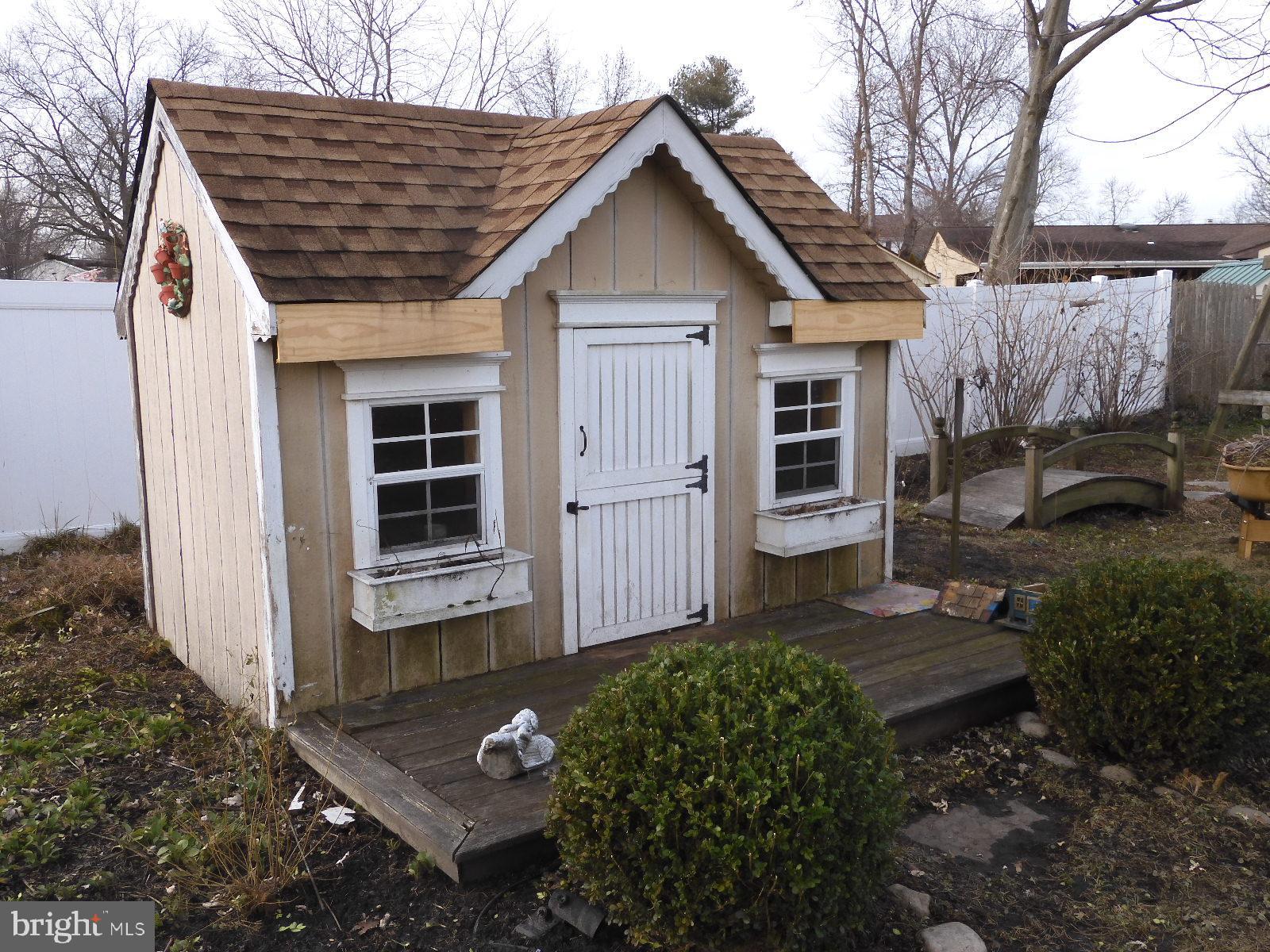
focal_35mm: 30
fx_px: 1101
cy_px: 476
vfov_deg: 46.8
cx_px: 635
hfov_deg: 60.0
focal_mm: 5.4
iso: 100
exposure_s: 1/125
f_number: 3.5
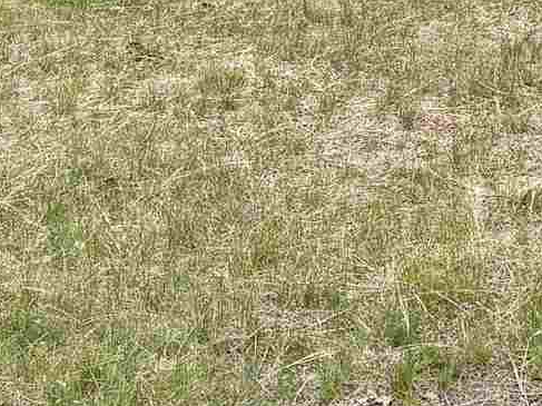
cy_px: -437
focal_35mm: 164
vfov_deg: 8.5
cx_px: 207
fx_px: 2567
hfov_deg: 12.0
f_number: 1.6
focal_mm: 5.96
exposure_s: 1/1001
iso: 64
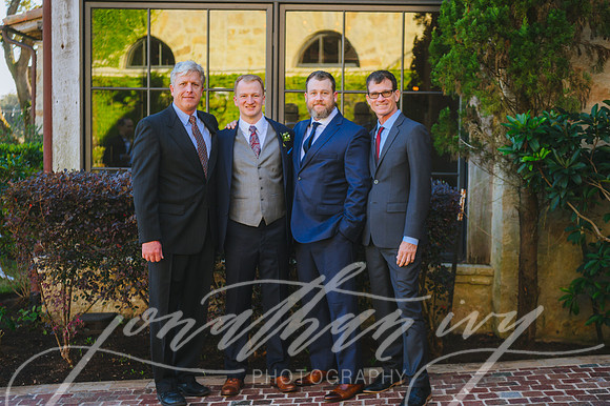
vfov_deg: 24.2
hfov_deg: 35.7
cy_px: 203
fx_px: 948
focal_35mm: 56
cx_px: 305
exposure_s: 1/800
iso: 500
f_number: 2.8
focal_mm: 56
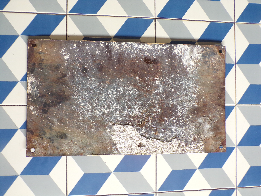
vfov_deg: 38.7
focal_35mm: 37
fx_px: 279
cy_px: 98
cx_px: 130
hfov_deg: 50.1
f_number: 3.3
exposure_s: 1/27
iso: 200
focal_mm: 6.6
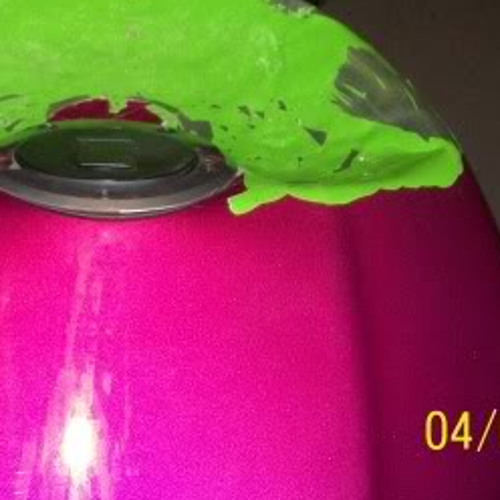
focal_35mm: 73
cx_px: 93
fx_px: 1193
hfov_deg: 23.3
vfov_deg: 23.1
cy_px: 56
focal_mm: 5.7
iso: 160
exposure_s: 1/30
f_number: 2.9
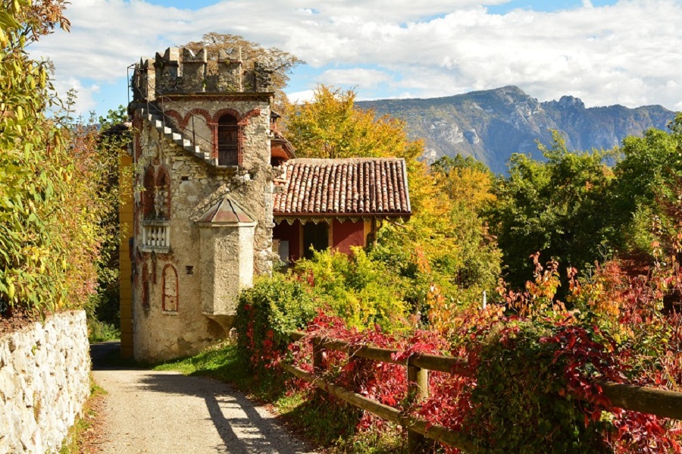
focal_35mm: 46
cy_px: 227
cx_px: 341
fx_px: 880
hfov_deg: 42.3
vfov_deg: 28.9
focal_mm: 31
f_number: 16
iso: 500
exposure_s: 1/250
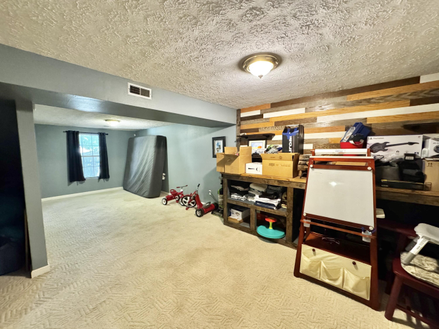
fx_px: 178
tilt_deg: -4.9
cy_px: 164
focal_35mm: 14
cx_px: 220
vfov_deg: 85.7
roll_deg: -0.2
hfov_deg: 102.1
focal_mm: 2.22
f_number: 2.2
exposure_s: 1/60
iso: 1250
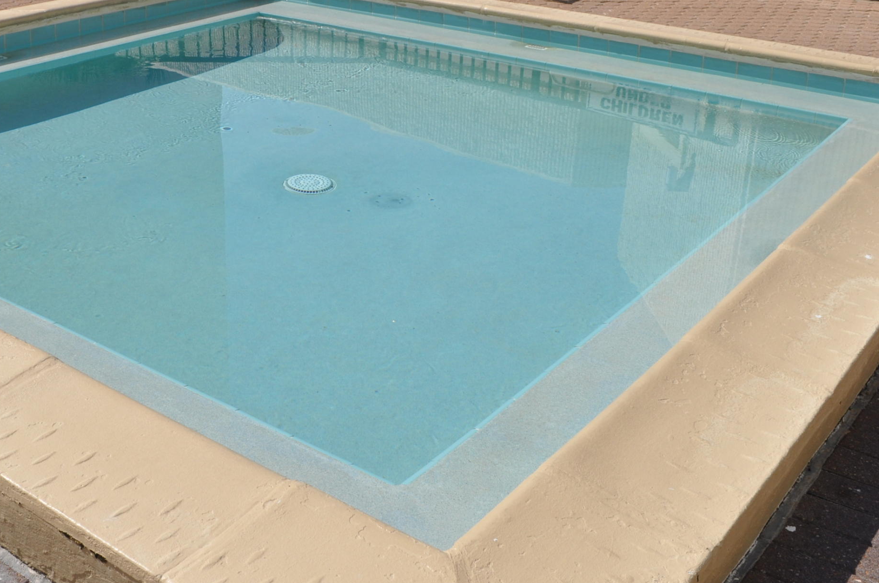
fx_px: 1073
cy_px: 202
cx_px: 282
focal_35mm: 44
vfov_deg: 30.2
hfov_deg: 43.8
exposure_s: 1/500
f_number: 11
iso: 200
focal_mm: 18
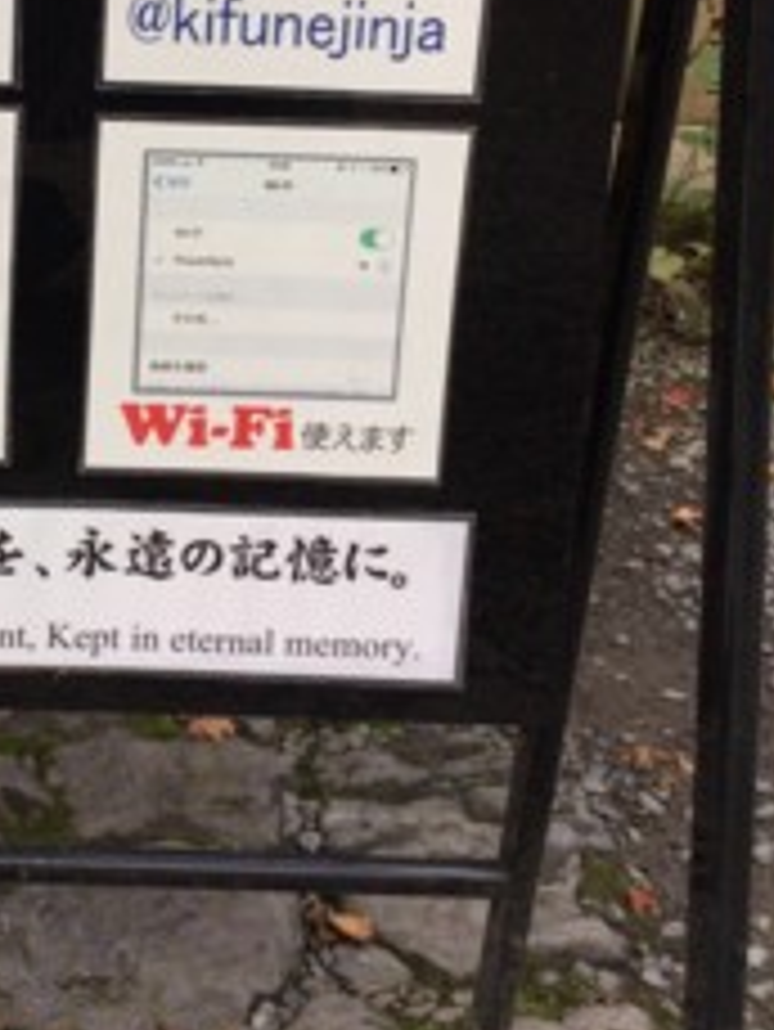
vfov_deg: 30.9
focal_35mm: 61
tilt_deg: -15.2
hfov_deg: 23.4
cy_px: 220
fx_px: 1817
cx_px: 63
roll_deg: -2.1
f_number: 2.4
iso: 25
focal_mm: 3.3
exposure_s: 1/195
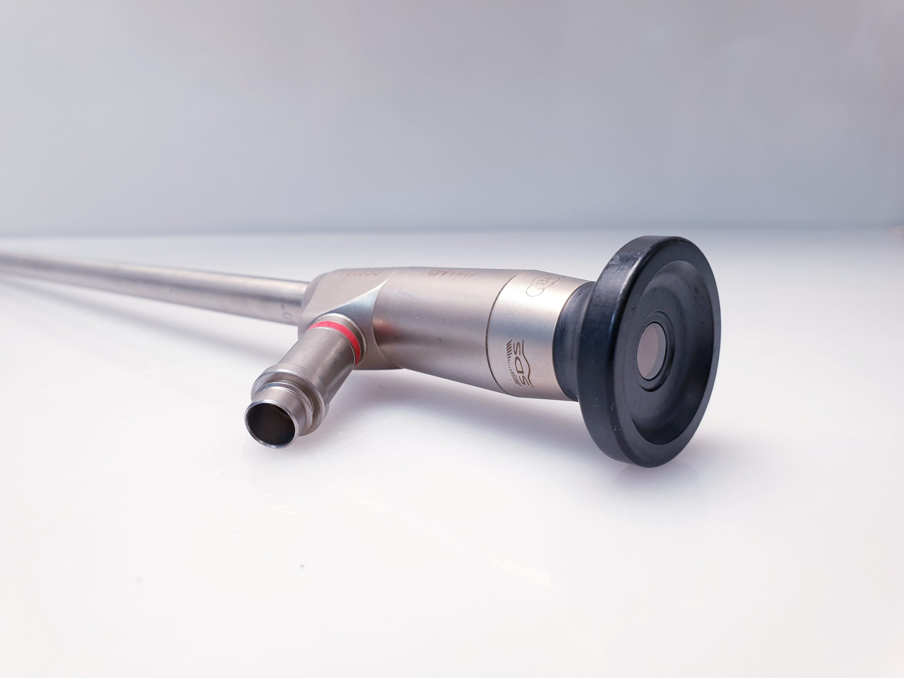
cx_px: 452
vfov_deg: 53.1
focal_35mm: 26
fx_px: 679
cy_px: 339
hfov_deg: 67.3
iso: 100
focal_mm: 4.3
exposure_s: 1/50
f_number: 2.4
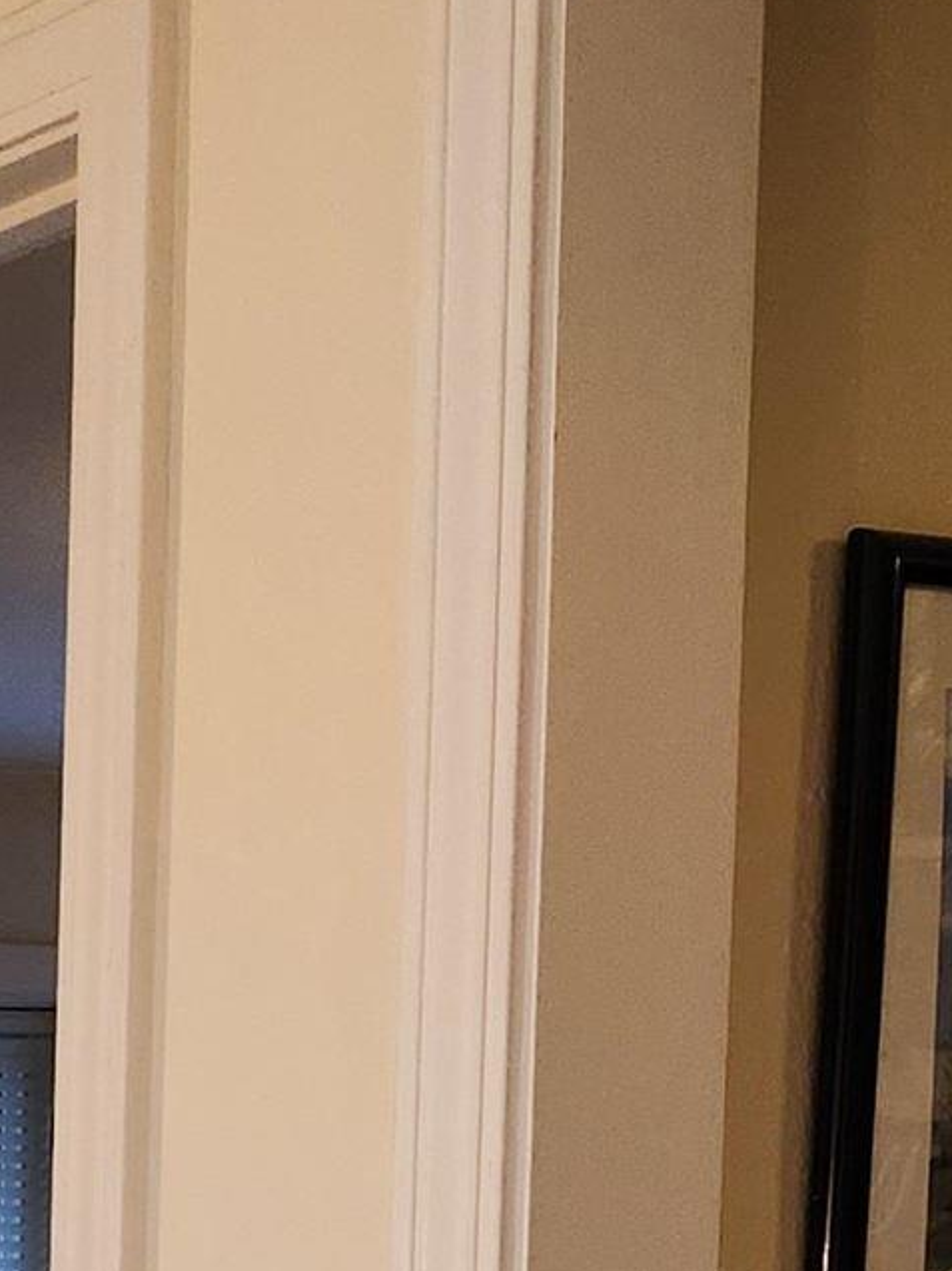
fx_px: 4074
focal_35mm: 111
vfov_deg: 15.7
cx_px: -1122
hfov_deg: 11.6
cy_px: 2145
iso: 250
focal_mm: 5.54
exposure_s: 1/120
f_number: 1.8
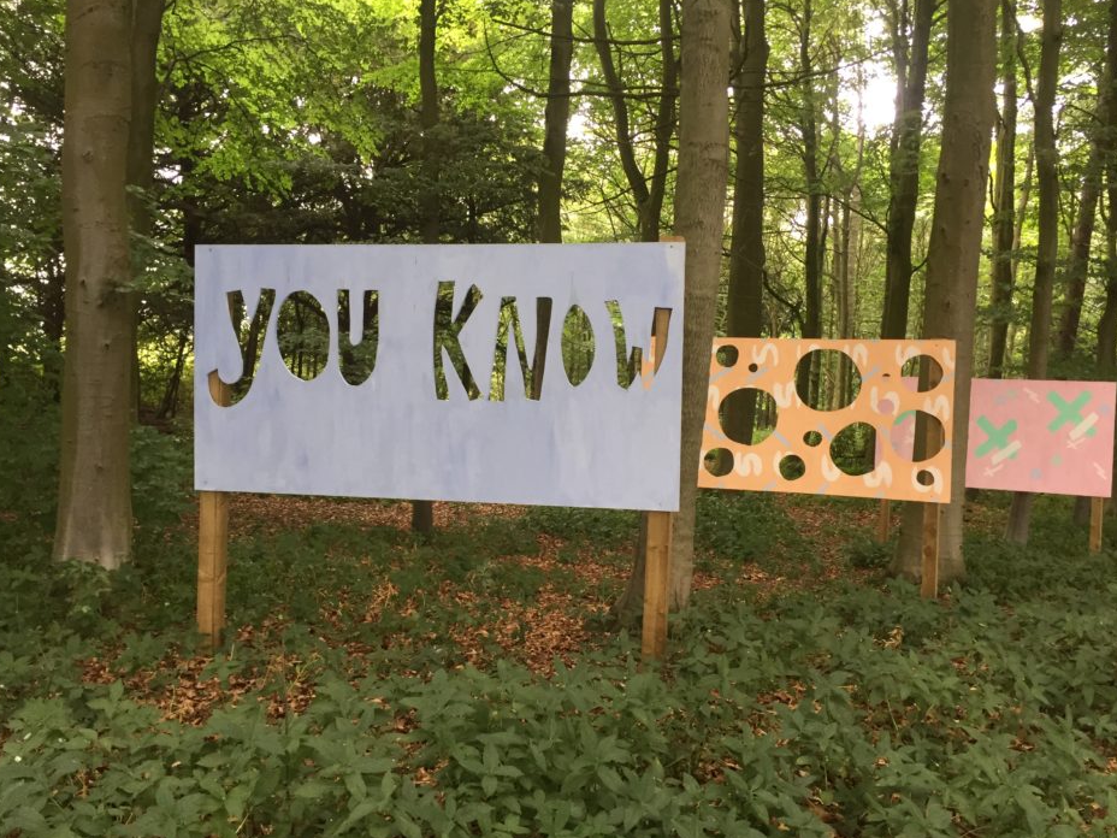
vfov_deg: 44.2
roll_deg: -1.2
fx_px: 1033
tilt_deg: -1.8
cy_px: 411
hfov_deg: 56.8
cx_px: 584
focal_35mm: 32
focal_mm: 4.15
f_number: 2.2
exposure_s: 1/33
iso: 64
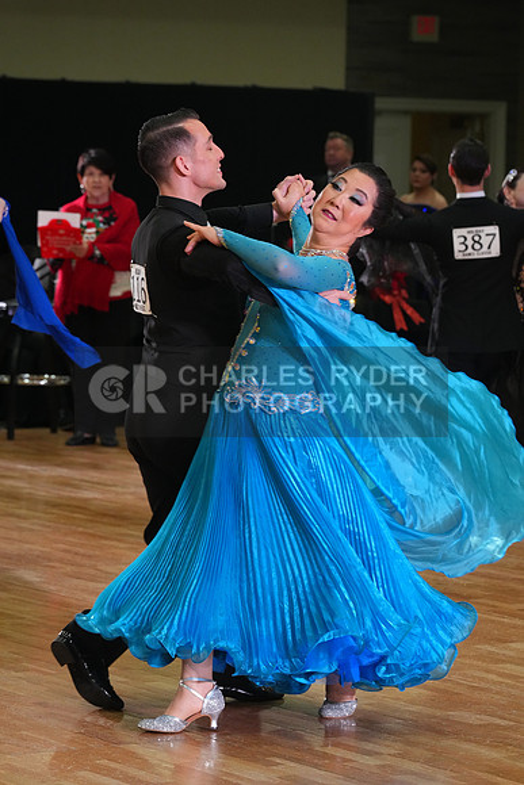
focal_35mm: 149
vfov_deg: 13.8
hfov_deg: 9.2
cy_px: 392
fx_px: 3251
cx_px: 262
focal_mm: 149
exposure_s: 1/200
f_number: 7.1
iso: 4000
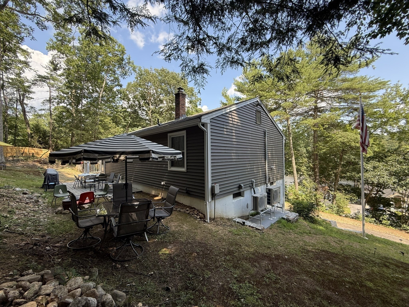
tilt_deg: +1.5
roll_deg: +0.2
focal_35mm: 14
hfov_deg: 102.1
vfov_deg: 85.7
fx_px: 165
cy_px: 154
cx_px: 204
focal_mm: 2.22
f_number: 2.2
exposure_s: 1/286
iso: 64
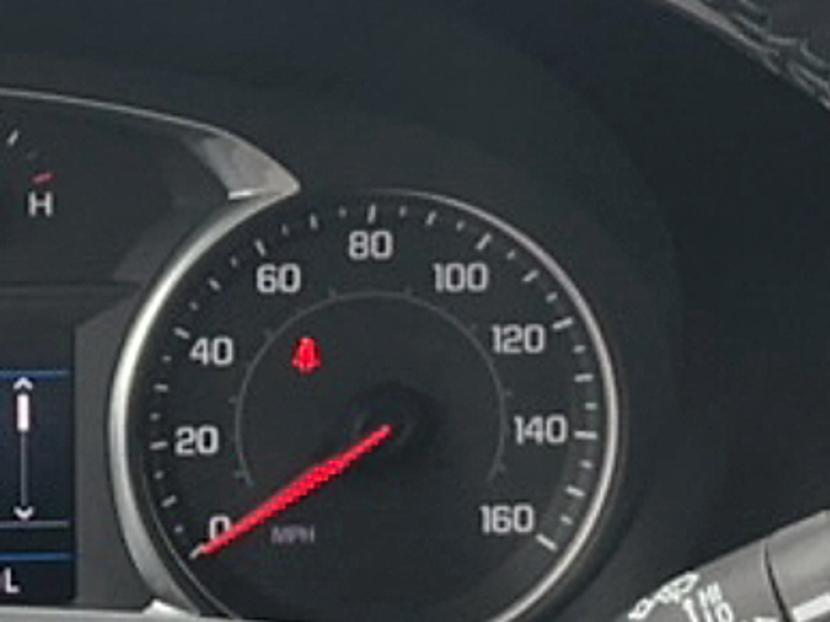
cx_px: -116
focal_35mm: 124
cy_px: 480
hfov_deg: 15.4
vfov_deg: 11.9
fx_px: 2972
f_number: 1.8
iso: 32
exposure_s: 1/120
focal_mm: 3
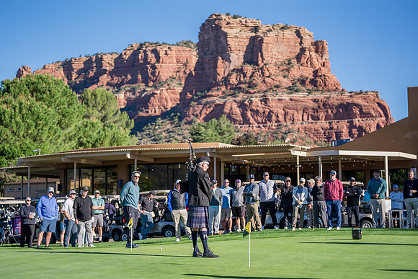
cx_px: 209
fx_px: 813
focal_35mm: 70
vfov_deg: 19.5
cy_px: 140
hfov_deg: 28.8
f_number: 2.8
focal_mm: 70
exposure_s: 1/5000
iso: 400
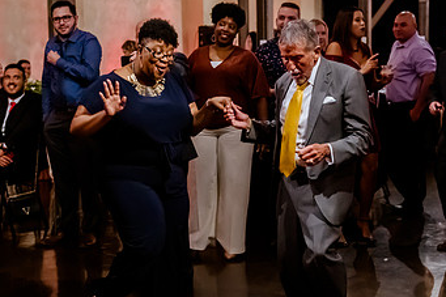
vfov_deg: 17.5
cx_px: 205
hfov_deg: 26.0
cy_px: 153
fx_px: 966
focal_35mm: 78
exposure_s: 1/160
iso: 5000
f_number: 2.8
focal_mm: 38
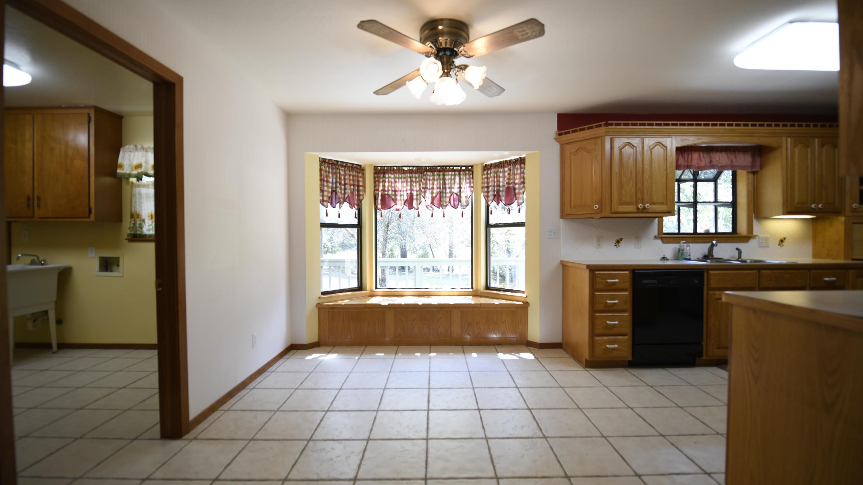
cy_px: 245
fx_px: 343
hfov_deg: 103.0
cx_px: 435
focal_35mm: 15
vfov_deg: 70.5
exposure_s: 1/25
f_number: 2.8
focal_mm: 14
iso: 64
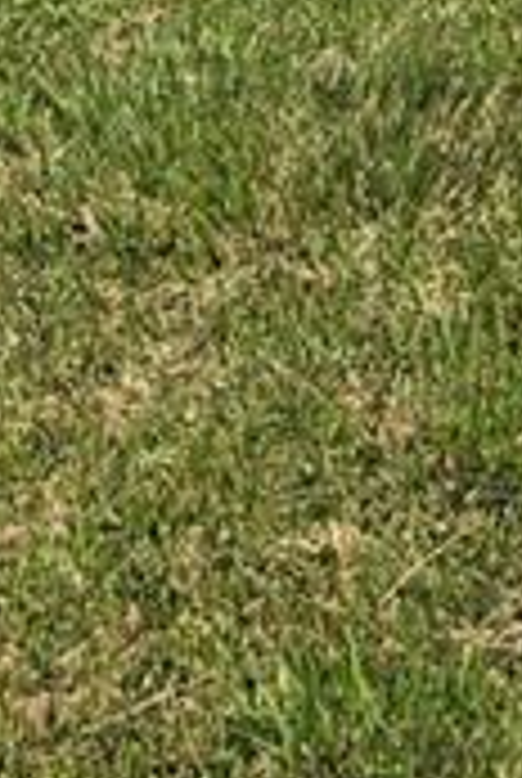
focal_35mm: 106
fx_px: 2296
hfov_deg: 12.7
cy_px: -697
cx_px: 626
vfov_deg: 15.8
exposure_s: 1/5860
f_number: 1.8
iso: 80
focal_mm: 5.4
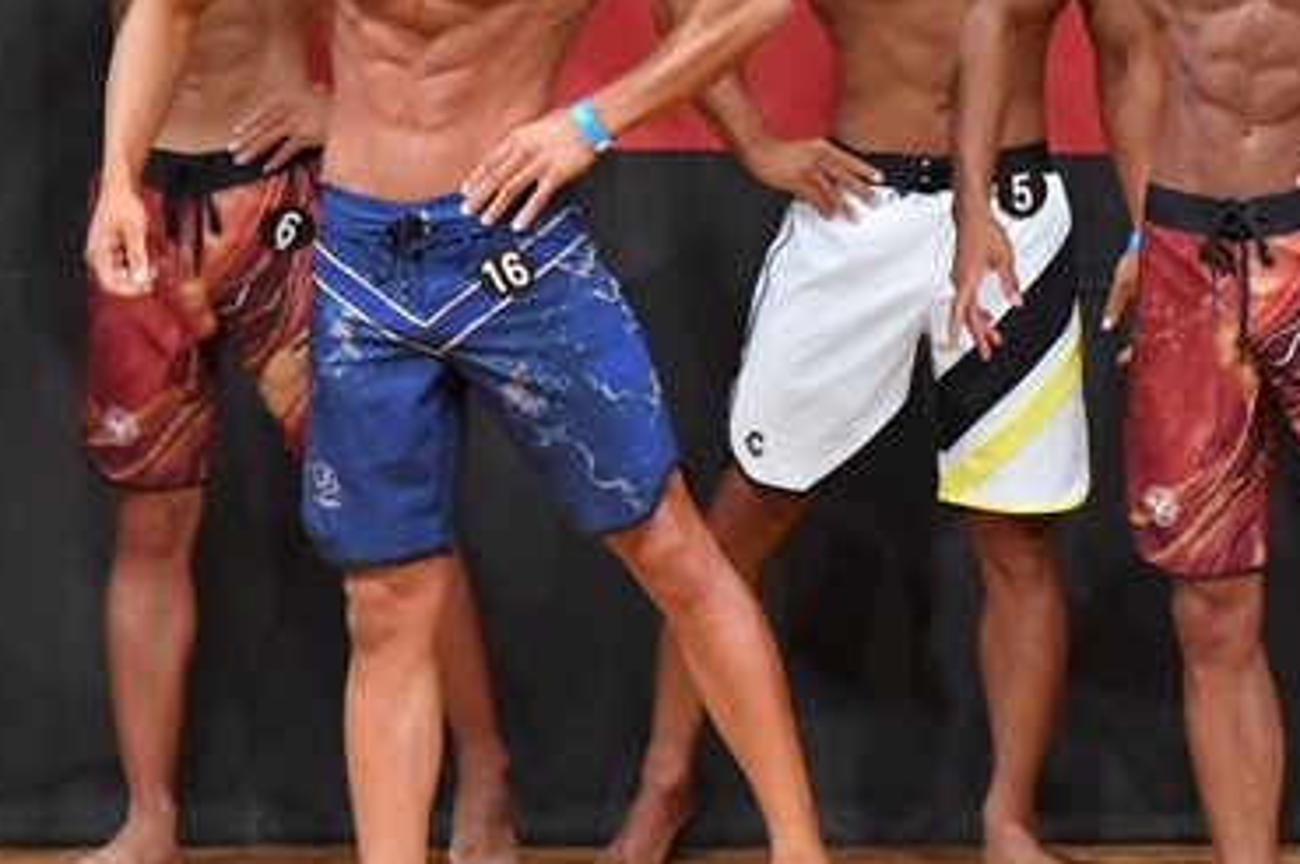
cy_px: 284
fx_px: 19266
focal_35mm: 534
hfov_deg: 3.9
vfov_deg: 2.6
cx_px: 1337
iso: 10000
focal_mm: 170
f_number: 5.6
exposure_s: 1/400
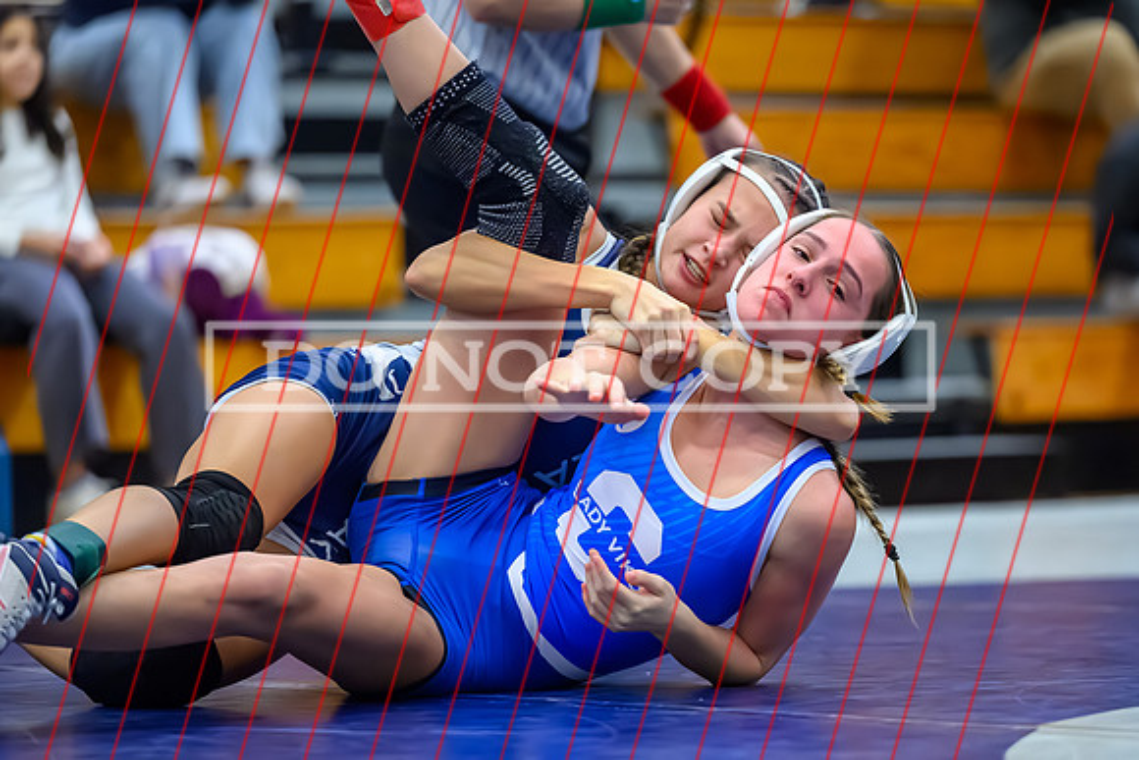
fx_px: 5870
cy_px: 462
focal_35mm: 185
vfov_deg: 7.4
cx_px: 696
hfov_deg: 11.1
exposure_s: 1/640
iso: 10000
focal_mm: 150
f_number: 2.8
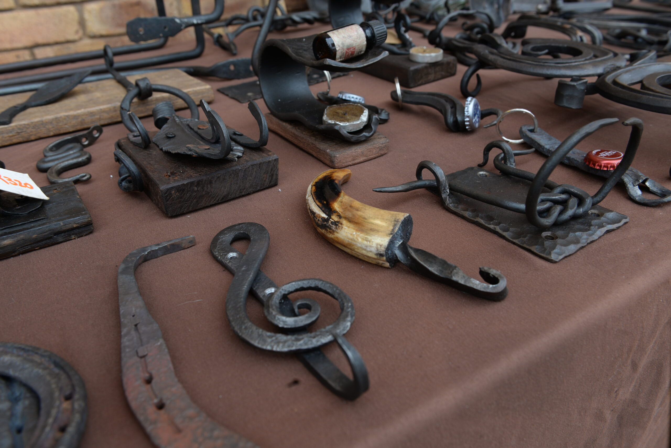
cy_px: 224
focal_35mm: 29
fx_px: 541
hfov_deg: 63.6
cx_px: 336
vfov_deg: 45.0
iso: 320
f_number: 8
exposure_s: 1/160
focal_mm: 29
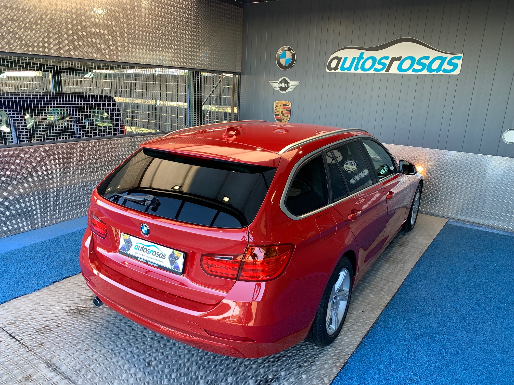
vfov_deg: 53.1
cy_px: 192
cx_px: 257
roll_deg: -2.2
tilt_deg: -15.9
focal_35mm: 26
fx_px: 386
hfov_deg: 67.3
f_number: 1.8
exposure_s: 1/100
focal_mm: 4.25
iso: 50
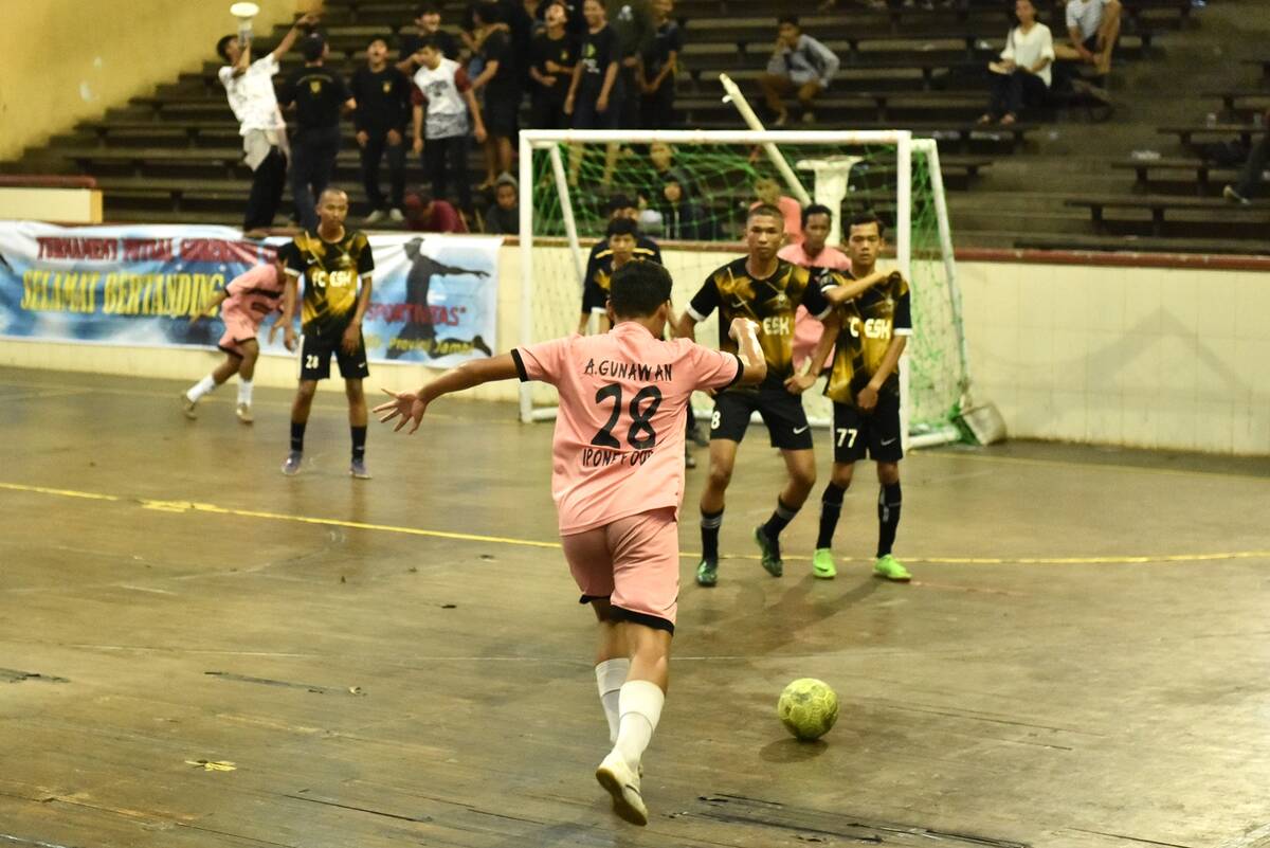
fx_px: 2117
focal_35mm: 60
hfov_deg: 33.4
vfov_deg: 22.6
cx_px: 635
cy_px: 424
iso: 4000
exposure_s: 1/400
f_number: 2.8
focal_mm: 60
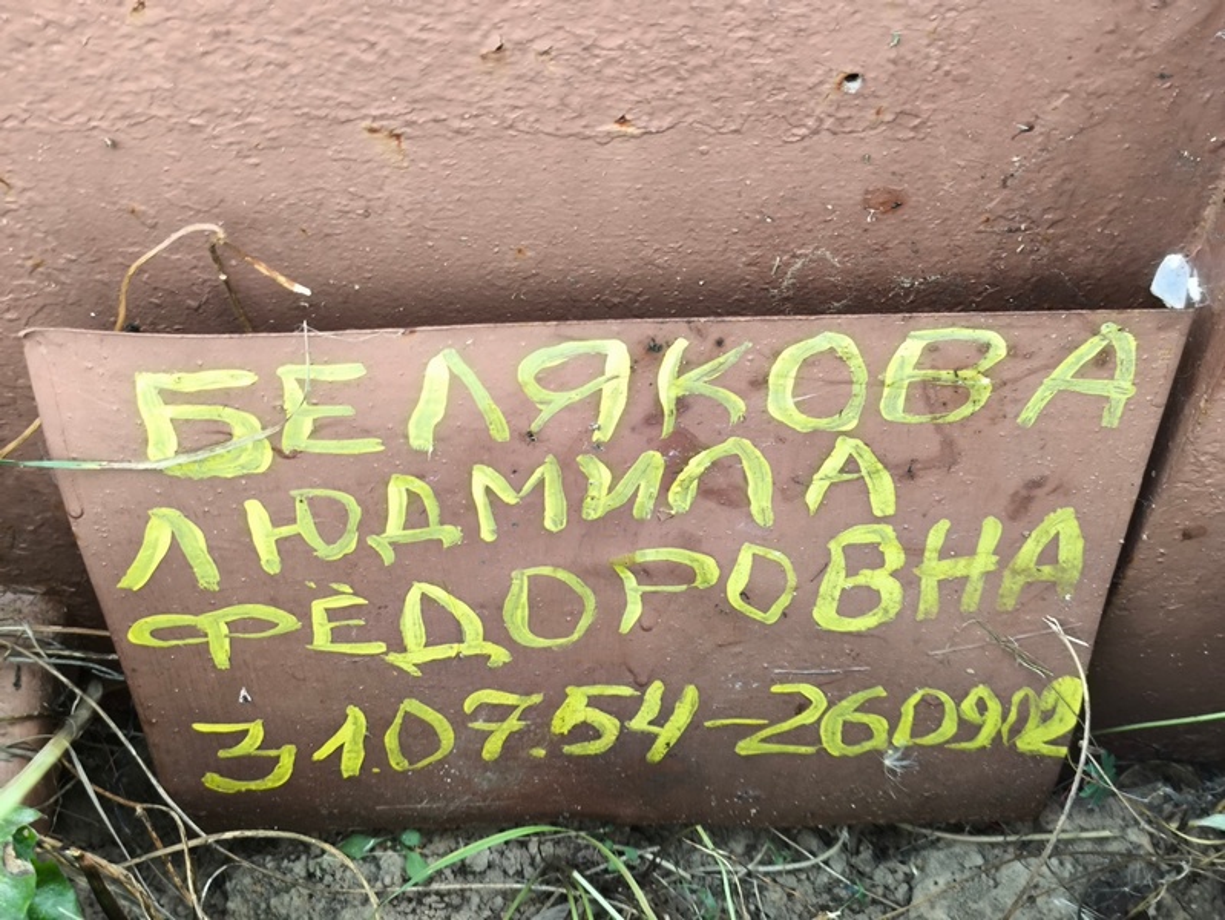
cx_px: 612
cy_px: 460
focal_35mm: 50
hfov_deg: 38.2
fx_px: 1770
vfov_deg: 29.1
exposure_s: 1/60
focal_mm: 4.71
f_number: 1.7
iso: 100
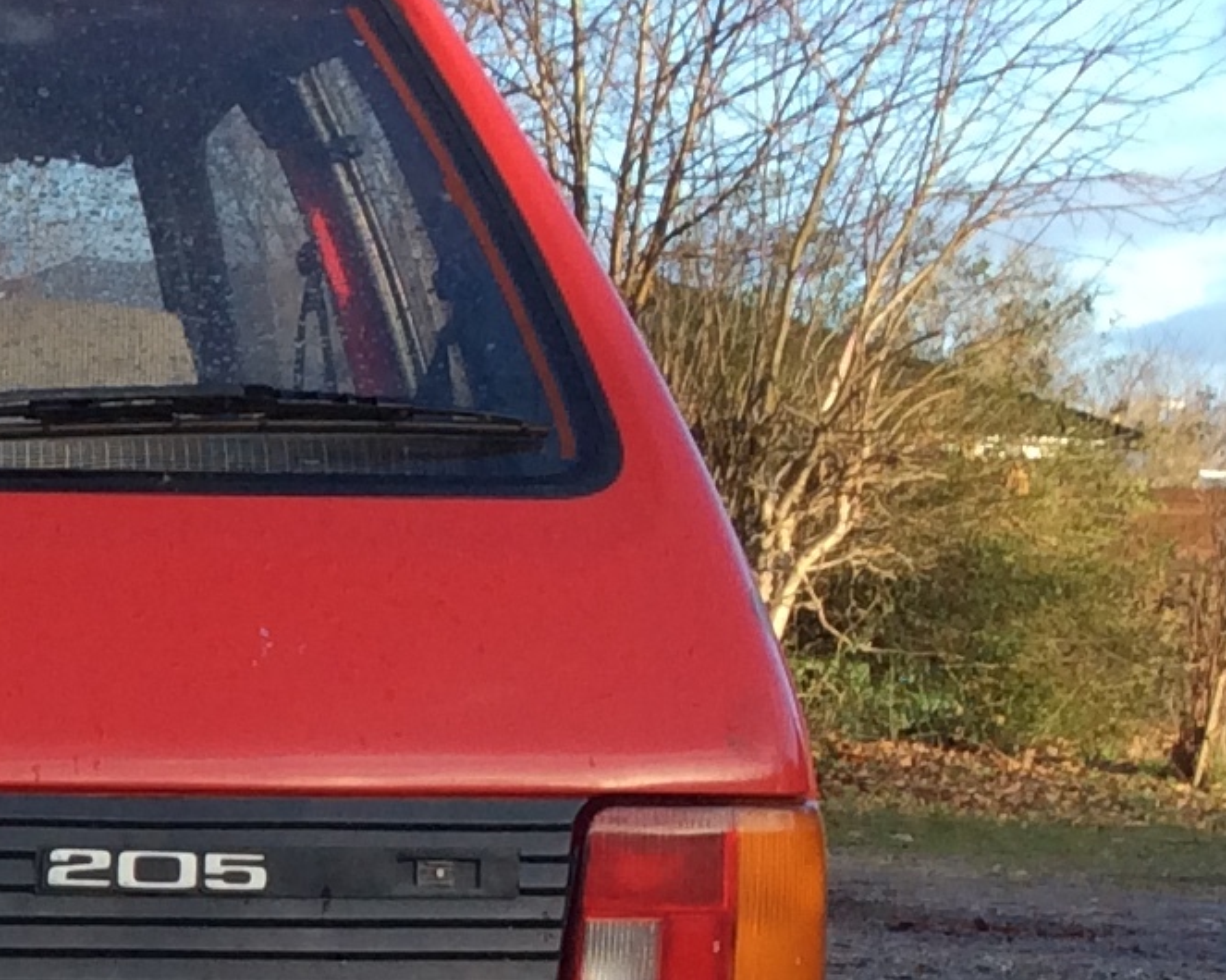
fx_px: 4425
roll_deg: -1.5
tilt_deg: -5.8
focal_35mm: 122
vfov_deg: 12.5
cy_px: 950
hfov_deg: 14.9
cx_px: -490
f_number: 2.4
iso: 32
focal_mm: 3.3
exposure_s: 1/379
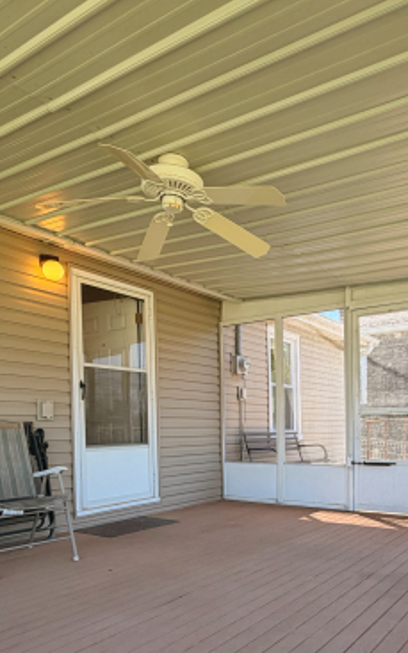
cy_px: 439
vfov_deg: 66.4
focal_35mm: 27
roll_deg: +1.6
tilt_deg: -1.5
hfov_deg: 44.5
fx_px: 481
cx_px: 306
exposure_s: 1/121
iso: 50
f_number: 2.2
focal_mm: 2.22
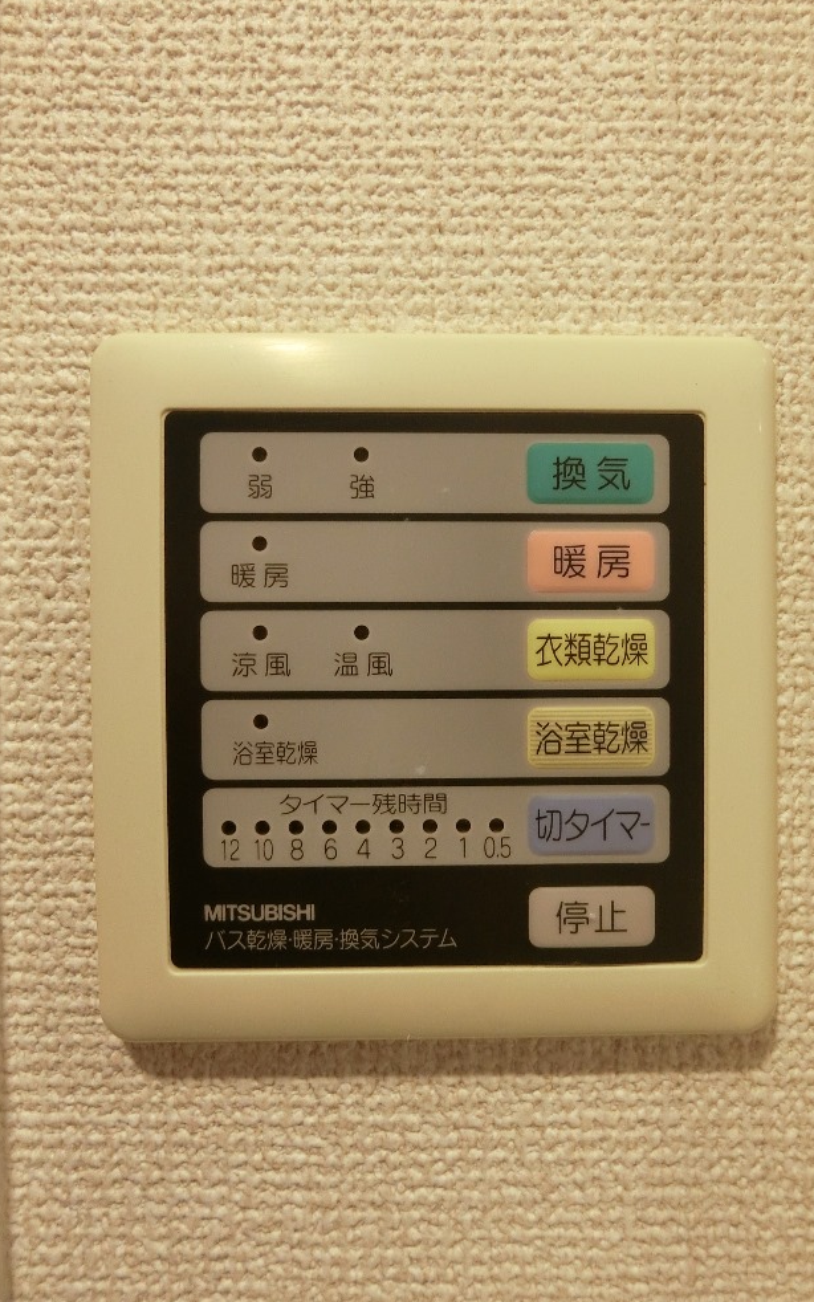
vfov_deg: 82.2
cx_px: 453
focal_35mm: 21
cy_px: 626
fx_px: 745
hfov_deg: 57.1
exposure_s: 1/40
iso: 400
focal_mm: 4.06
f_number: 2.7
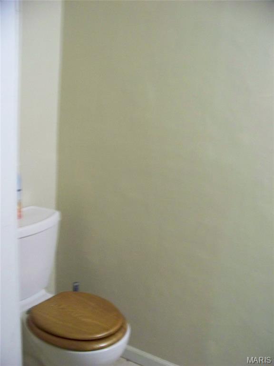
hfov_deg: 39.7
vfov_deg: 51.4
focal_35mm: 36
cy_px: 183
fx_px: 380
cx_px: 137
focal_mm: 5.85
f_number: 2.8
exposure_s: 1/13
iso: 400
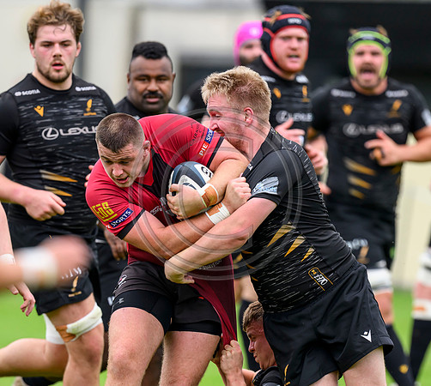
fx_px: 9633
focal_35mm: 720
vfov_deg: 2.3
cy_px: 253
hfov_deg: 2.6
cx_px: 191
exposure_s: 1/1600
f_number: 3.5
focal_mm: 400
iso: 500
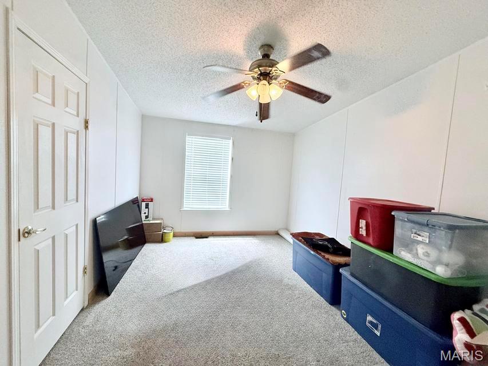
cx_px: 244
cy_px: 183
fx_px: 197
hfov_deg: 102.1
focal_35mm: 14
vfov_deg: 85.7
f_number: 2.2
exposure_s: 1/120
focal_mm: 2.22
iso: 320
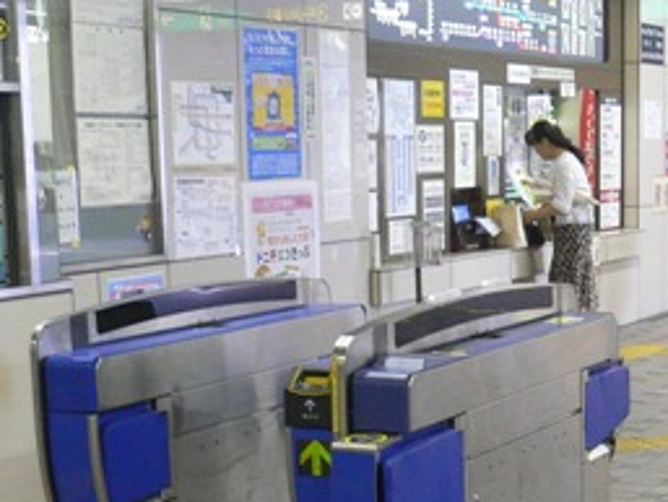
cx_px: 663
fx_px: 1680
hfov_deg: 21.7
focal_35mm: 87
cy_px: 473
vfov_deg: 16.7
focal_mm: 5.8
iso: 200
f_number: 2.8
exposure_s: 1/13
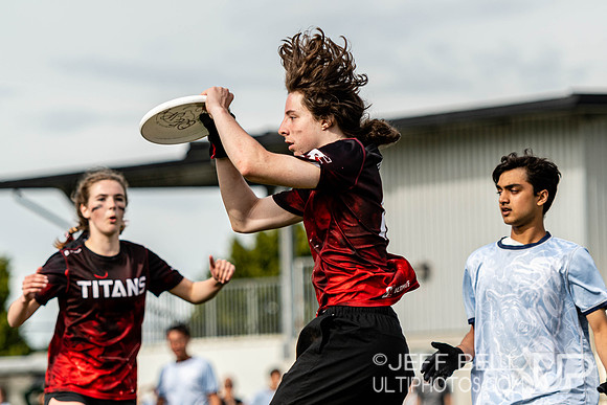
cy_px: 145
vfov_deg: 5.5
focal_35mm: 251
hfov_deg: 8.2
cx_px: 336
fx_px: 4229
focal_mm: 130
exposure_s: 1/2500
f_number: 2.8
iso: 200
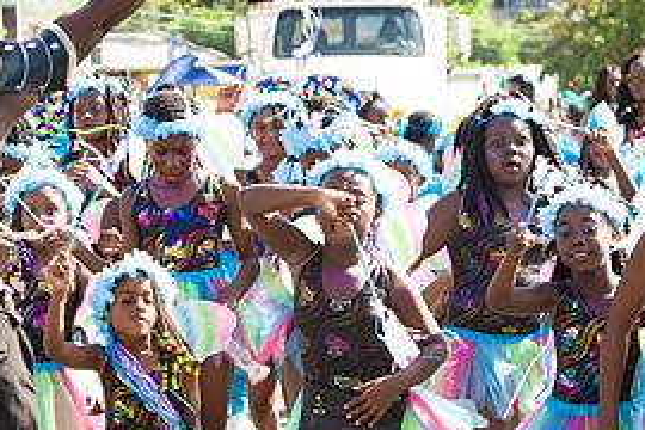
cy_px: 289
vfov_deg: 7.8
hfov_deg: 11.7
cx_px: 327
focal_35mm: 176
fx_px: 3153
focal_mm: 82
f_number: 7.1
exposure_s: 1/200
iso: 100
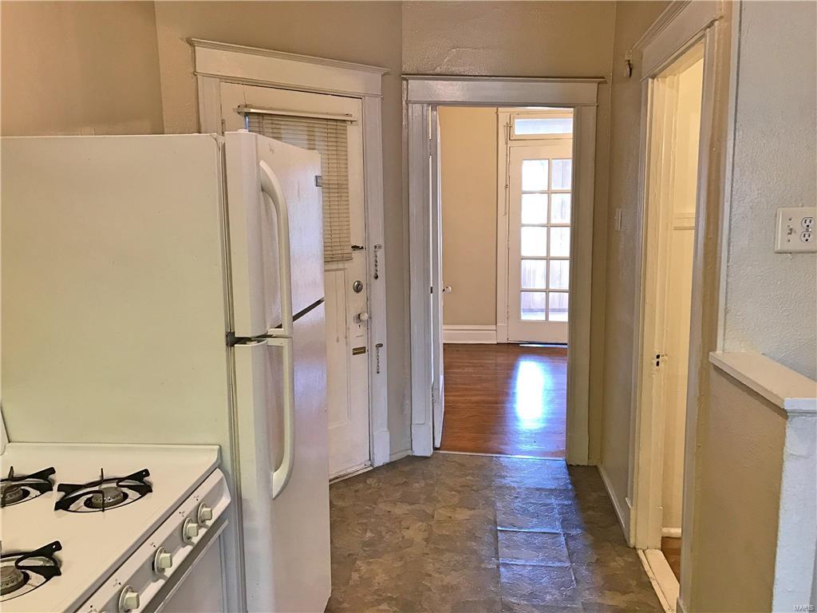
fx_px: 661
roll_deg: +1.0
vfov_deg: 49.7
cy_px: 306
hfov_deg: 63.4
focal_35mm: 28
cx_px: 408
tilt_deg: -7.1
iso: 50
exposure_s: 1/15
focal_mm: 3.99
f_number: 1.8
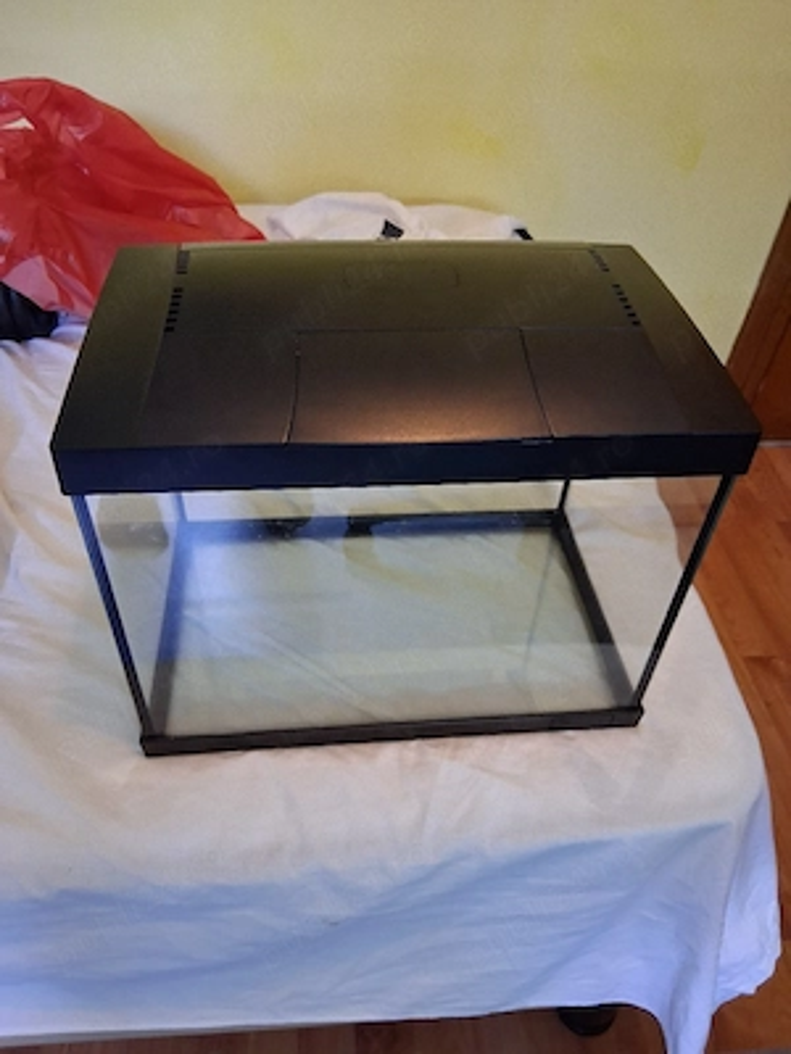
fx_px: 792
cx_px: 396
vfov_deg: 67.3
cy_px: 527
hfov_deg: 53.1
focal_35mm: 26
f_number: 1.8
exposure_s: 1/24
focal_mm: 3.98
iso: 640
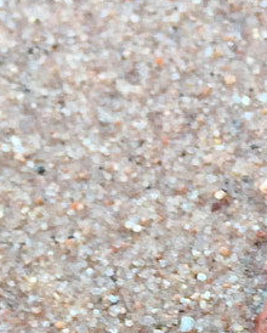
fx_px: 1626
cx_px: 178
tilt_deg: -67.7
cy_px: 559
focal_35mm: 165
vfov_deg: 11.0
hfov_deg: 9.4
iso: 32
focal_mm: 4.15
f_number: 2.2
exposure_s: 1/138
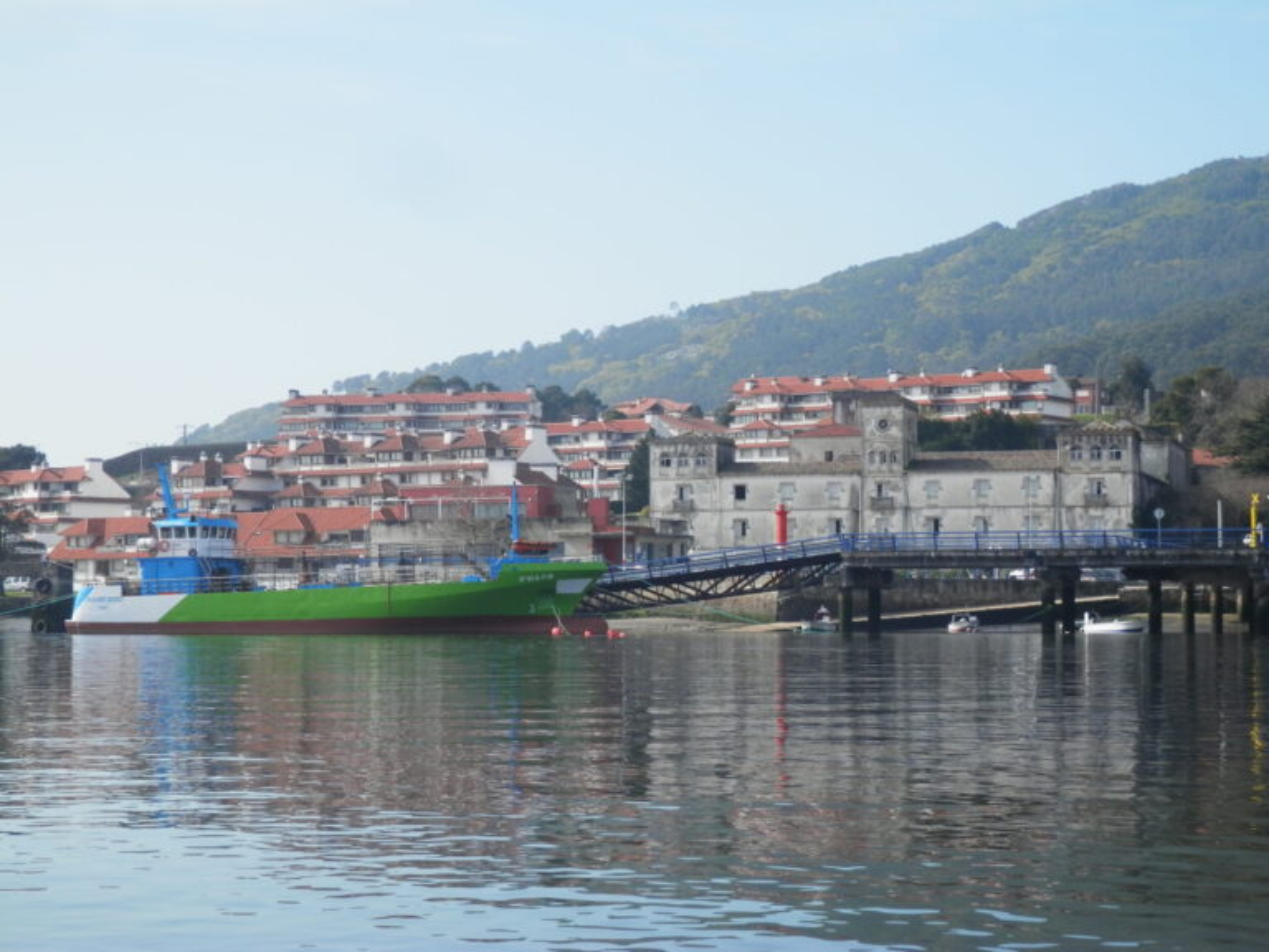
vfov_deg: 22.3
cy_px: 476
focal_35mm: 66
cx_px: 634
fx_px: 2420
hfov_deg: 29.4
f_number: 4.4
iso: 80
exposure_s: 1/500
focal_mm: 11.9
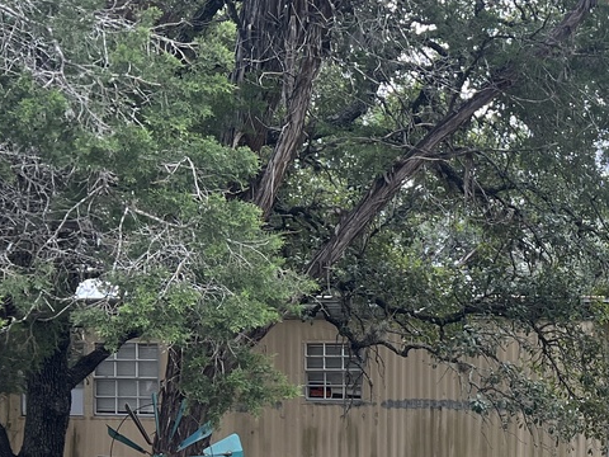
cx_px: 900
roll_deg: -0.7
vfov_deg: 18.5
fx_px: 1372
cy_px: 433
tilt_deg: -0.3
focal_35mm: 78
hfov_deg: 21.3
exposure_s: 1/466
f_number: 1.5
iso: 50
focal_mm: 5.7
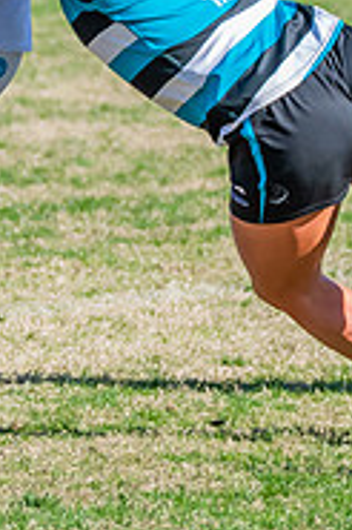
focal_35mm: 1576
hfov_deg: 0.9
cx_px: -161
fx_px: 23156
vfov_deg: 1.3
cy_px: 166
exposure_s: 1/1600
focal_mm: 280
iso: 800
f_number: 8
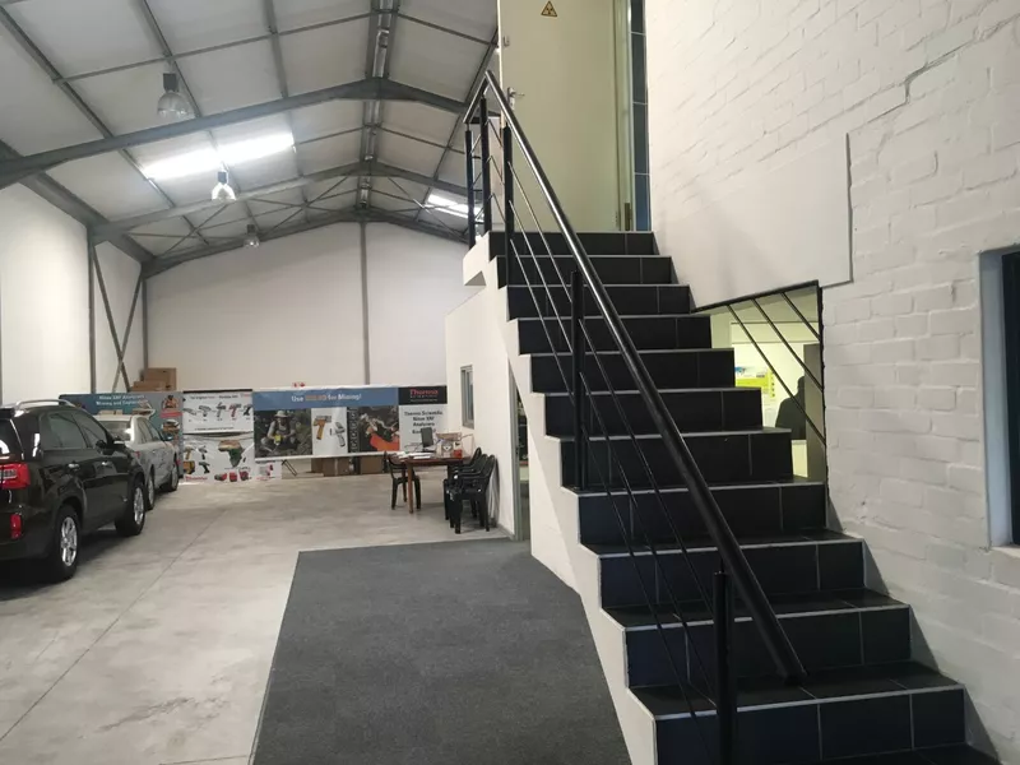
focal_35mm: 29
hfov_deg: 61.7
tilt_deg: +0.9
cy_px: 382
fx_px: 855
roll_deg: +1.6
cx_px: 510
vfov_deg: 48.2
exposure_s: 1/33
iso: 100
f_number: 2.2
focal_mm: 4.15
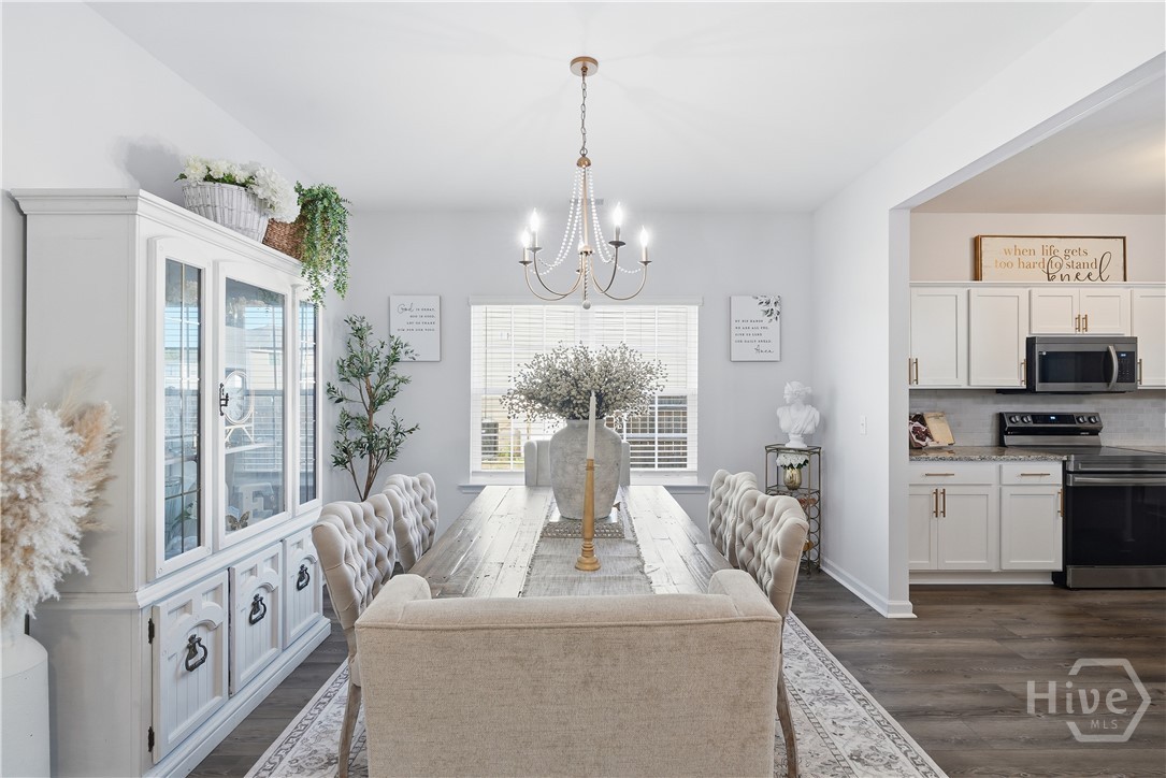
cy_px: 389
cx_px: 583
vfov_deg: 73.8
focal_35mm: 16
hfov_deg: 96.7
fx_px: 518
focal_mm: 16
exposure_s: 1/60
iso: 320
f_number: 9
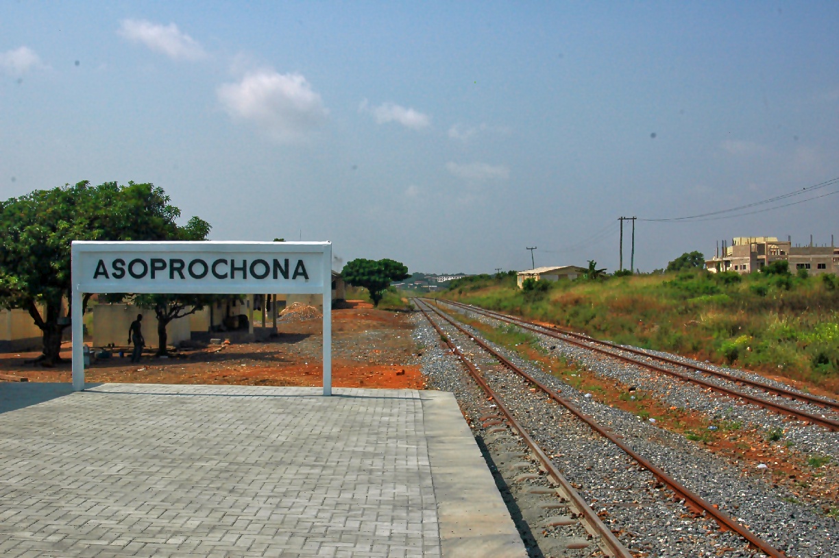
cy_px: 279
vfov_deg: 31.8
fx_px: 978
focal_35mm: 42
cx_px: 420
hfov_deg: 46.4
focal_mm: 28
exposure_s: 1/640
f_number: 13
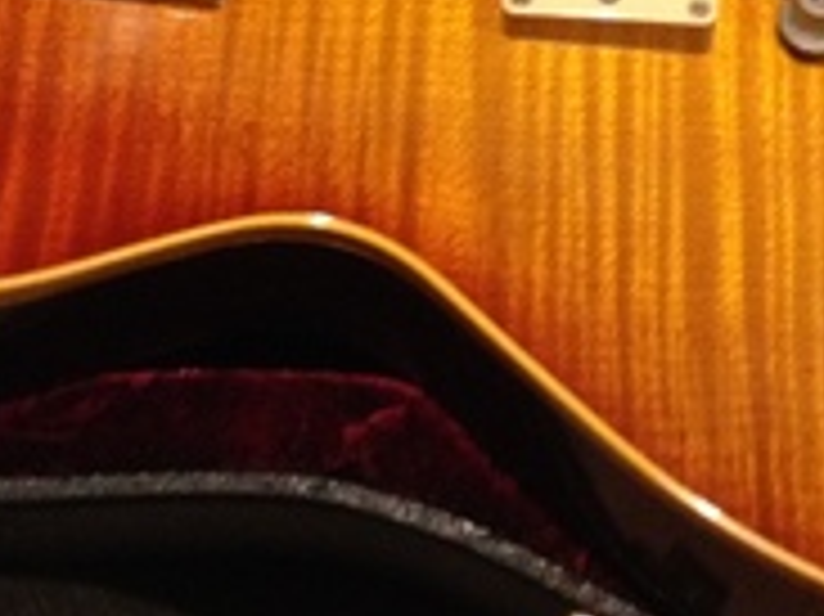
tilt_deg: -63.6
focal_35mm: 101
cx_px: 482
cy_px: -13
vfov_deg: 14.4
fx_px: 2403
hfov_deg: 19.4
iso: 320
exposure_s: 1/20
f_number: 2.4
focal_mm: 4.12
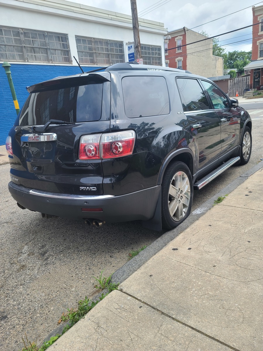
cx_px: 132
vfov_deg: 69.4
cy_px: 176
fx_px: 253
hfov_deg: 54.9
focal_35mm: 25
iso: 16
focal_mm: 7
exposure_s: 1/318
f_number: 1.8
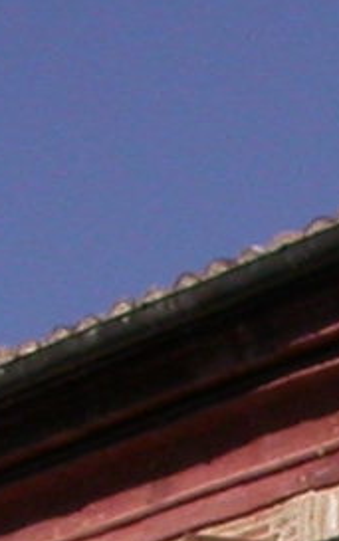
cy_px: 1034
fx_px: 4944
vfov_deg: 6.1
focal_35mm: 335
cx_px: 1368
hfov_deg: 3.7
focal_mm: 7.85
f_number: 7.5
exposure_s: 1/546
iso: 100
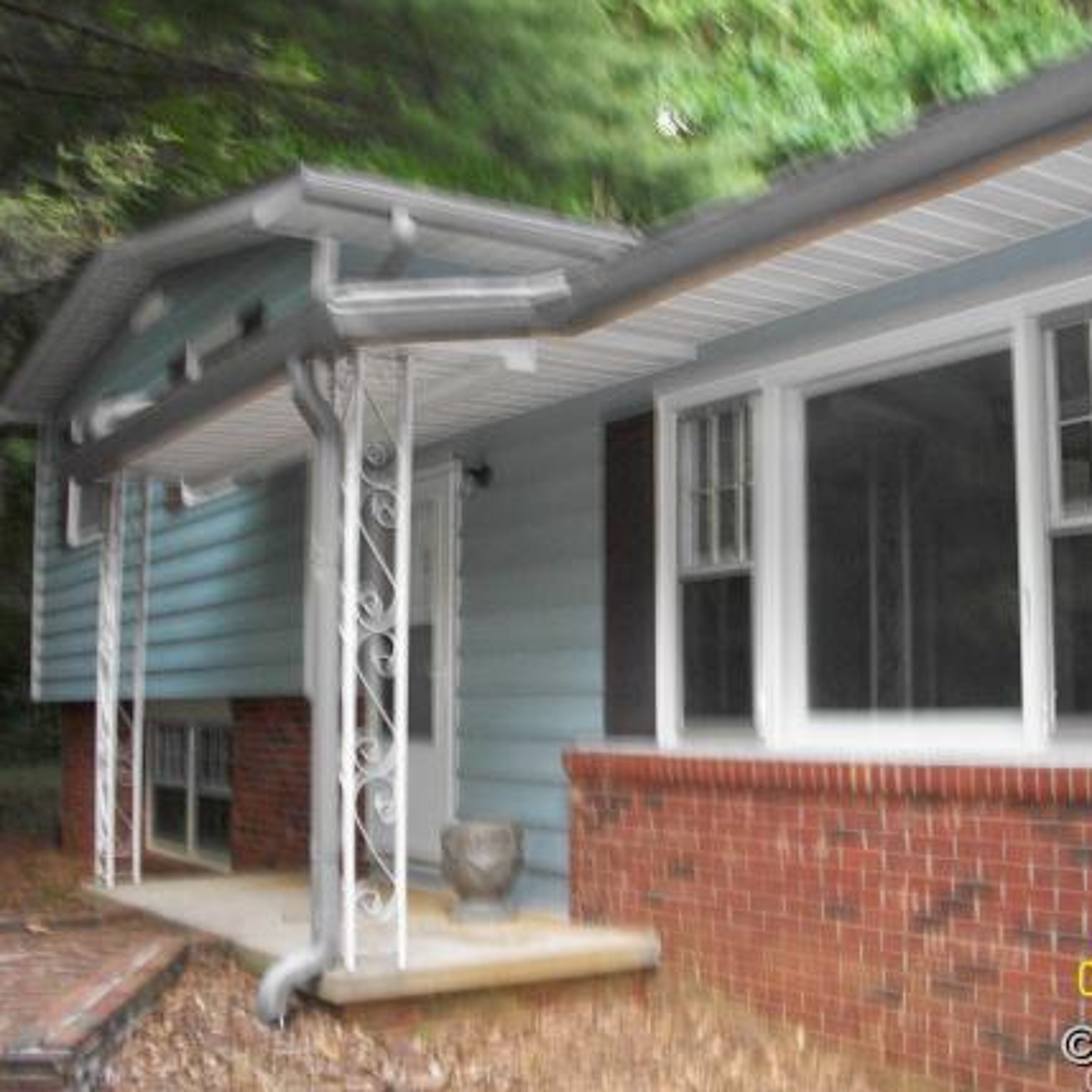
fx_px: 1499
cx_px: 638
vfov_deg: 40.0
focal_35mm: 42
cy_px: 549
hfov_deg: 39.9
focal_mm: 6.3
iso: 320
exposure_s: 1/30
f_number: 3.1
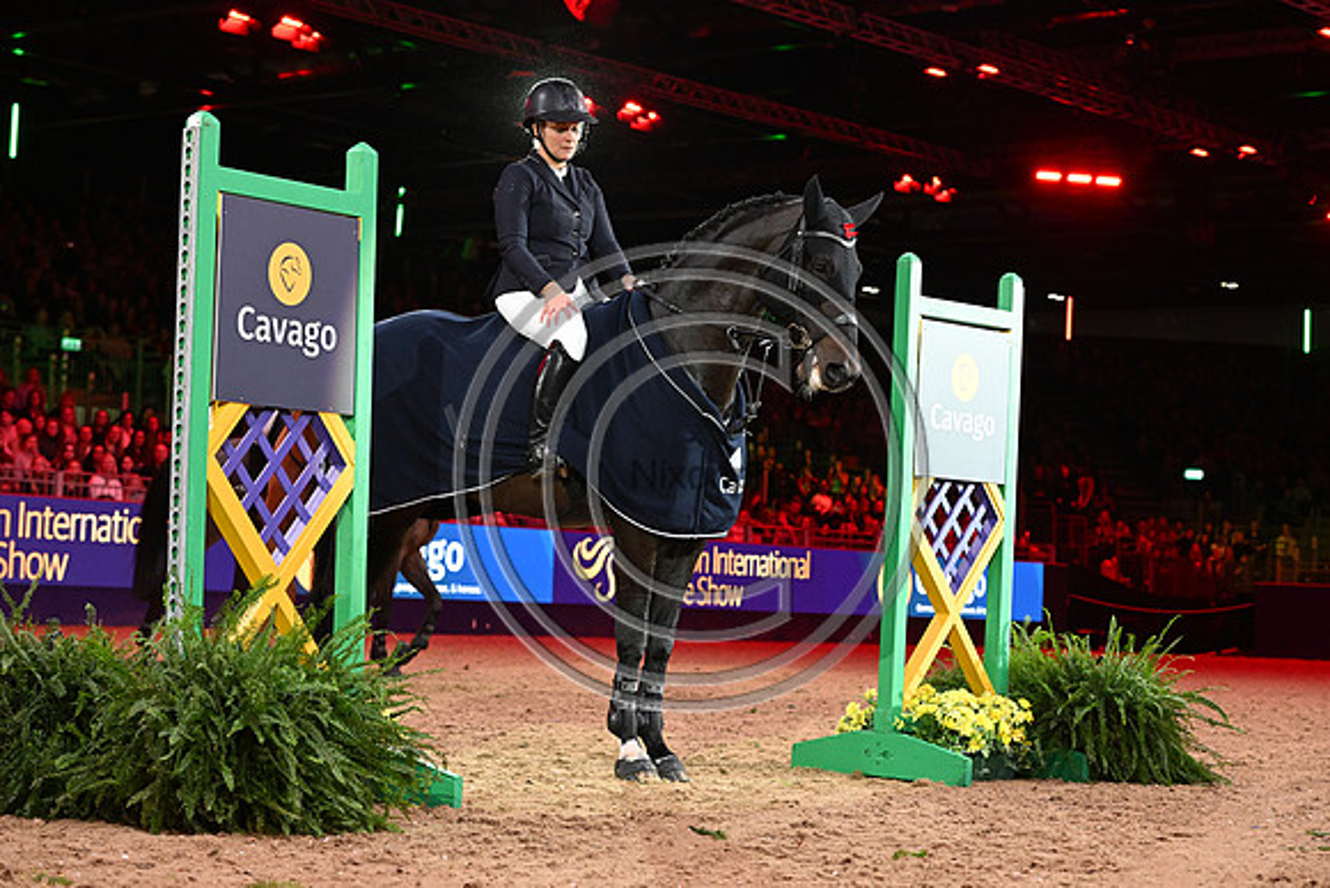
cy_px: 444
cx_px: 665
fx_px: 2956
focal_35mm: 80
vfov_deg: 17.1
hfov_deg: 25.4
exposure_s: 1/500
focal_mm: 80
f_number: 5
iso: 4500
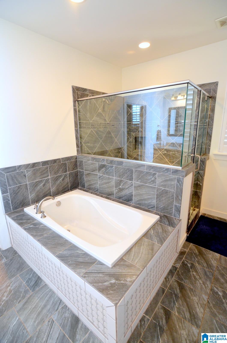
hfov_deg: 71.8
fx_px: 157
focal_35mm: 16
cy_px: 172
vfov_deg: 95.1
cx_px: 114
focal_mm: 11
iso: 800
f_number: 4
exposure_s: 1/60
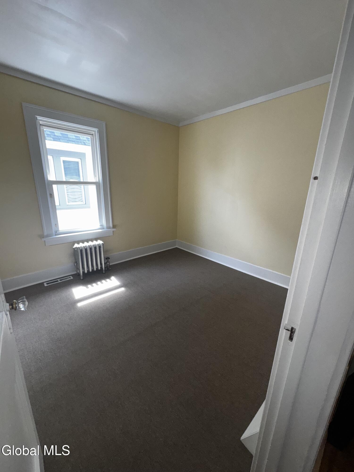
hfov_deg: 85.7
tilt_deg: -15.1
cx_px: 177
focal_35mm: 14
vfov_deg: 102.1
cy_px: 236
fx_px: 191
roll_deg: -0.5
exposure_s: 1/120
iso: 125
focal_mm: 2.22
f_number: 2.2
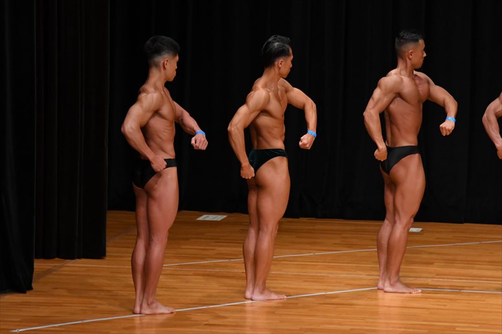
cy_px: 167
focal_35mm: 255
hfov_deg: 8.1
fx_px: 3554
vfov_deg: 5.4
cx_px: 251
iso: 3200
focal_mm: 170
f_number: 5.6
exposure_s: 1/400
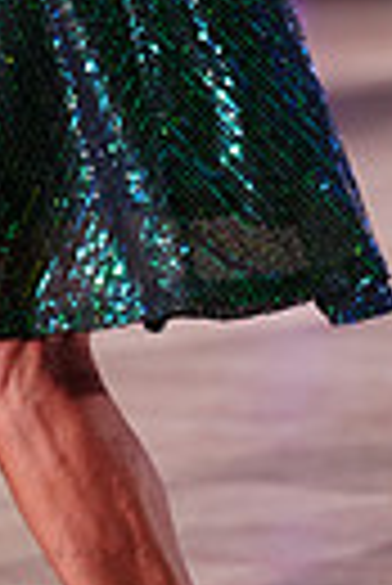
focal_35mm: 703
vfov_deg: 2.9
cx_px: 25
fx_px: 11451
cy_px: -162
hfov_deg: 2.0
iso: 2000
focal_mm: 158
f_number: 2.8
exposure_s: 1/500
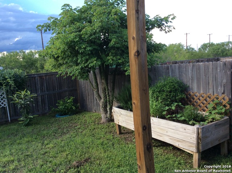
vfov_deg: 44.1
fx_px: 214
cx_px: 116
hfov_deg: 56.9
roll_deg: +5.0
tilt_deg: -5.2
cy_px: 86
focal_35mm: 32
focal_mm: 3.3
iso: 32
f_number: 2.4
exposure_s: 1/338
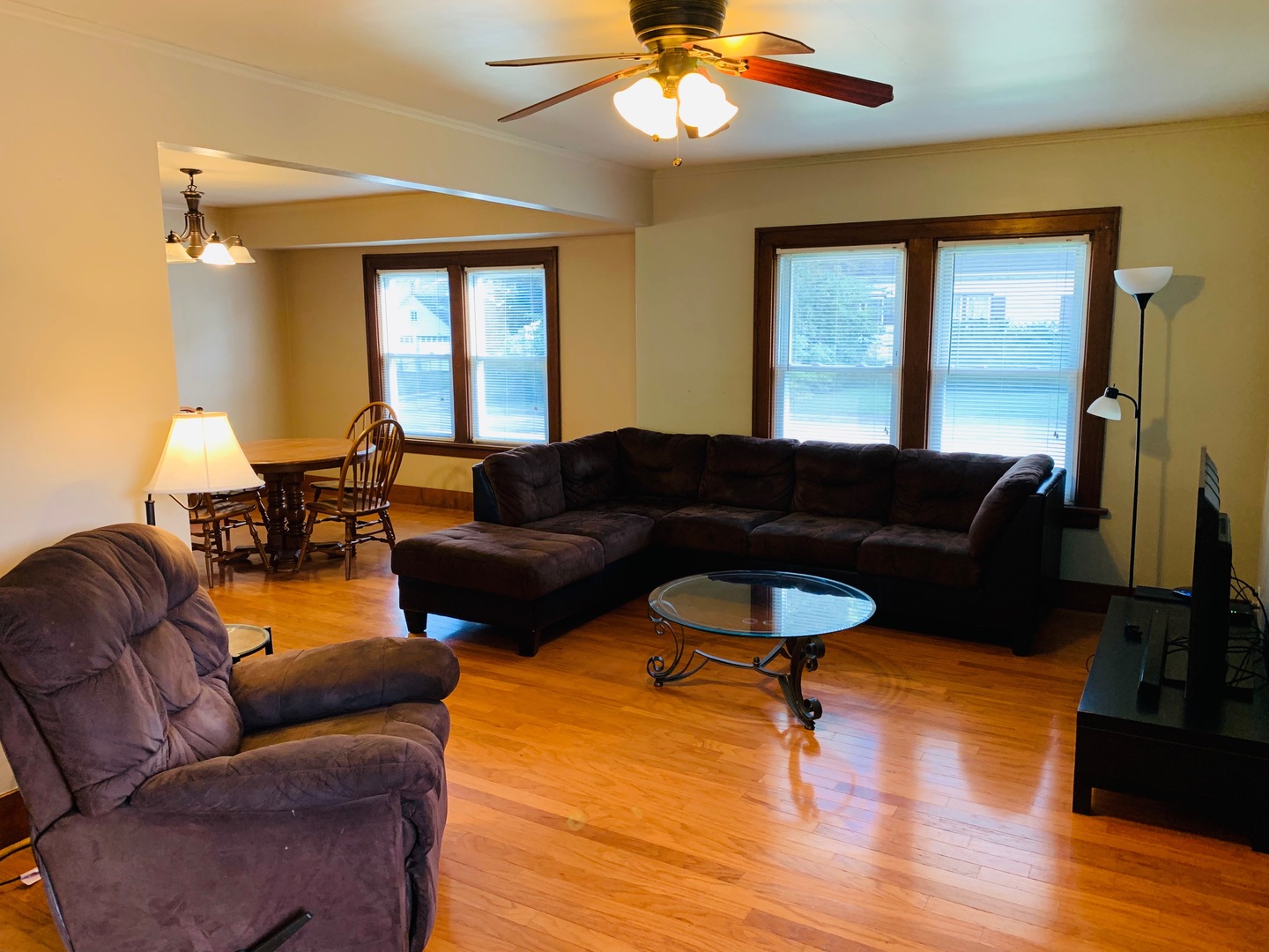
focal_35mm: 26
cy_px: 476
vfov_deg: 53.1
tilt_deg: -8.4
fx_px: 953
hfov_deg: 67.3
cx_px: 634
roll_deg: +0.2
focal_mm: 4.25
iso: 160
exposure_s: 1/60
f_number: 1.8
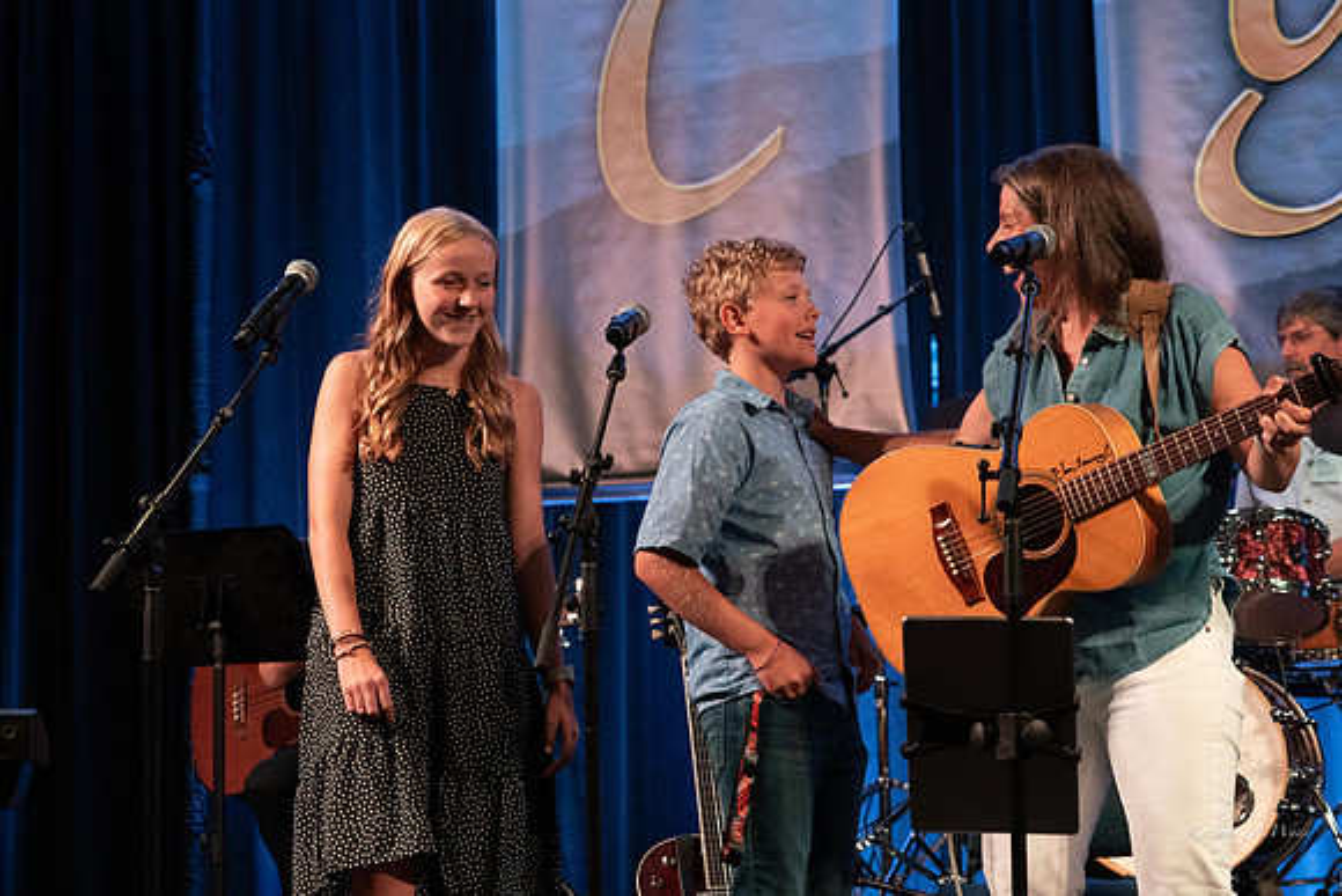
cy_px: 448
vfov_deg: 15.7
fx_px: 3244
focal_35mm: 87
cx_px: 671
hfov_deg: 23.4
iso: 6400
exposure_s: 1/250
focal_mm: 87
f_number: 5.6
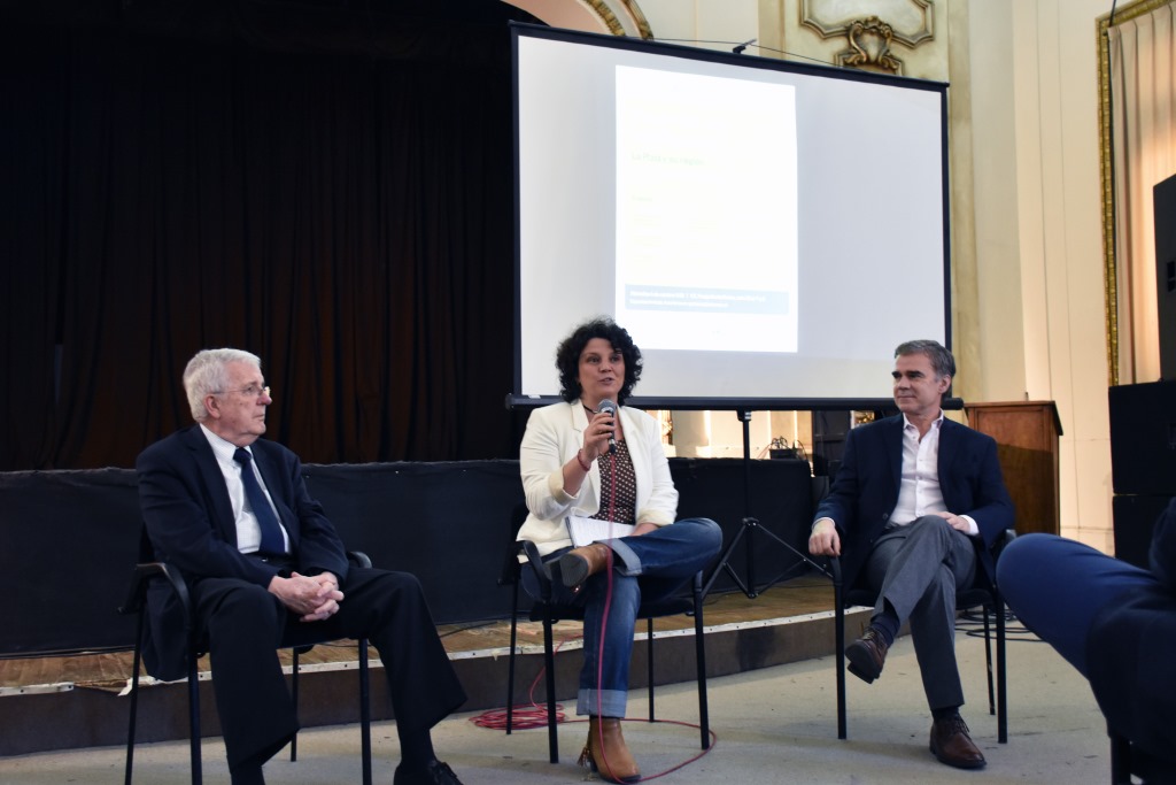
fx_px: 1274
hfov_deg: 49.5
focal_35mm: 39
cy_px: 392
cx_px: 588
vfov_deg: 34.2
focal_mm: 26
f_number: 5
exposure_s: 1/25
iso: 1600
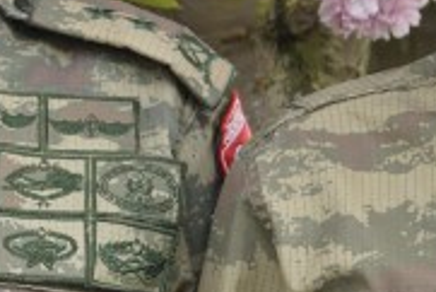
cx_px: 141
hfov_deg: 8.6
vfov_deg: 5.8
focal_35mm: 239
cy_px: 39
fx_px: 2897
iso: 400
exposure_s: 1/80
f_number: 5.6
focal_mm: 40
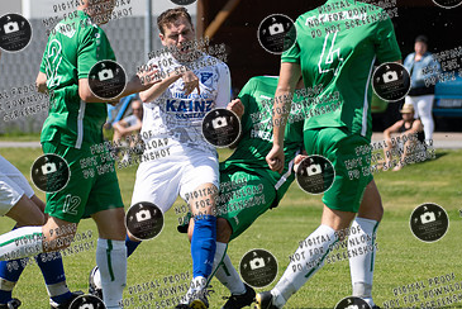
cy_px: 124
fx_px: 5728
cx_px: 214
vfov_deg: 3.1
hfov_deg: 4.6
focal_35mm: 446
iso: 320
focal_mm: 200
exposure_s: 1/1600
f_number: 5.6
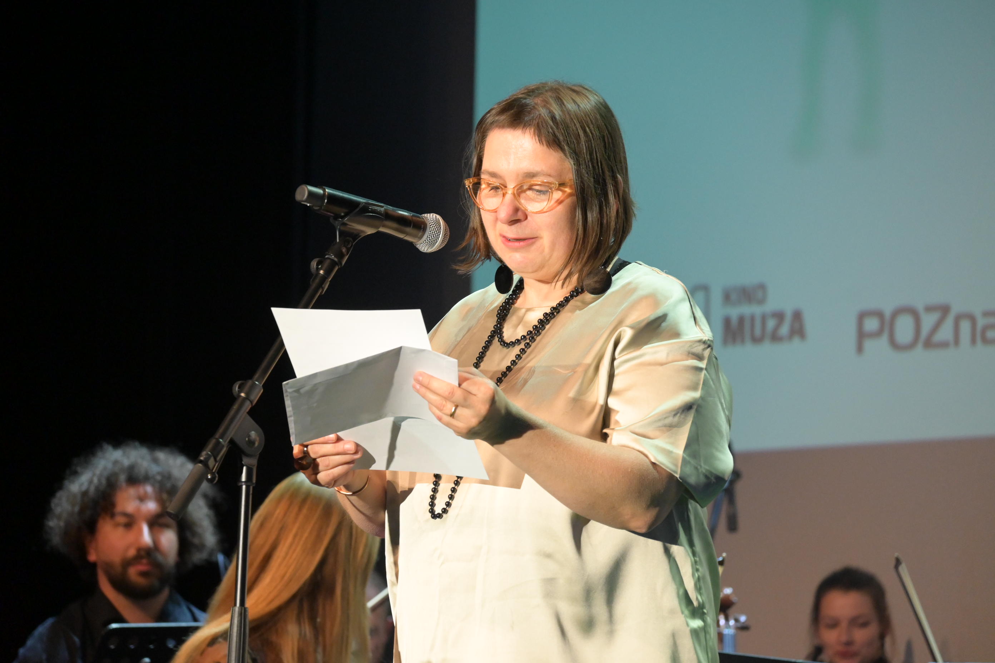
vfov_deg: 6.5
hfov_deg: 9.8
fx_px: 5804
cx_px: 498
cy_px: 332
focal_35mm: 210
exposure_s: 1/60
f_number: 5.3
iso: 3200
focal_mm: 140
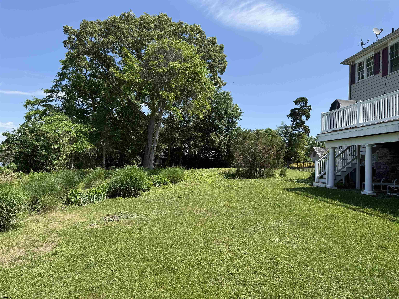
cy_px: 150
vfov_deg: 56.8
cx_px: 200
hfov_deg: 71.6
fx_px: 277
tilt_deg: +3.9
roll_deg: -3.3
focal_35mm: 24
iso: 80
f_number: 1.78
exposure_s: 1/2801
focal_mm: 6.76
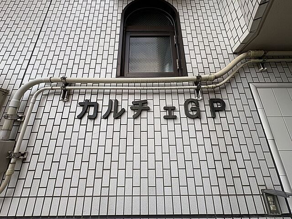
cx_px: 146
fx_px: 118
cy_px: 110
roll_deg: -0.2
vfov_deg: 85.7
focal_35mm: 14
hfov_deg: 102.1
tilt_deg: +18.2
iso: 40
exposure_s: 1/161
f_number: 2.2
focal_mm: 2.22
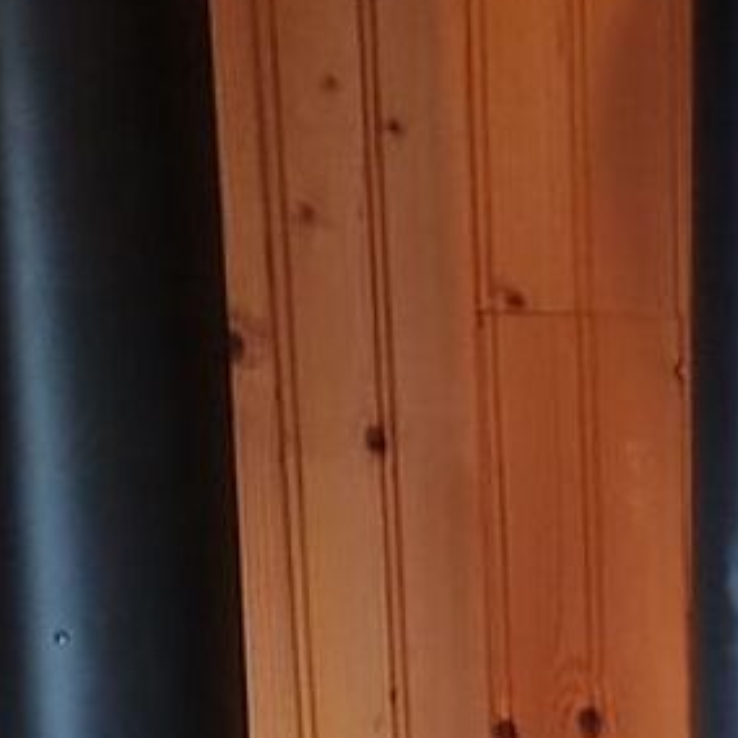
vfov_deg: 14.7
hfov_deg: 14.2
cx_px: 1042
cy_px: 774
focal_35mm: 116
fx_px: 2798
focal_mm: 4.27
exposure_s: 1/25
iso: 1441
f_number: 1.8
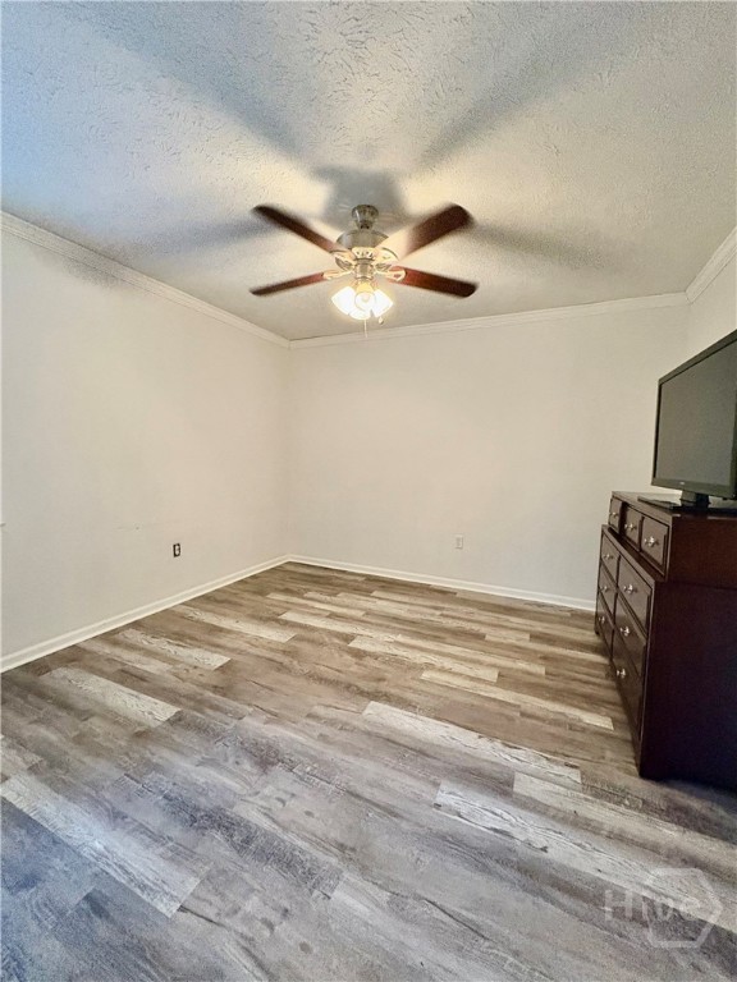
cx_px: 368
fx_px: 397
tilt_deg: -5.6
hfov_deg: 85.7
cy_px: 491
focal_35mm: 14
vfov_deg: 102.1
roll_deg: -0.9
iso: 500
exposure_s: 1/60
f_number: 2.2
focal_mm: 2.22
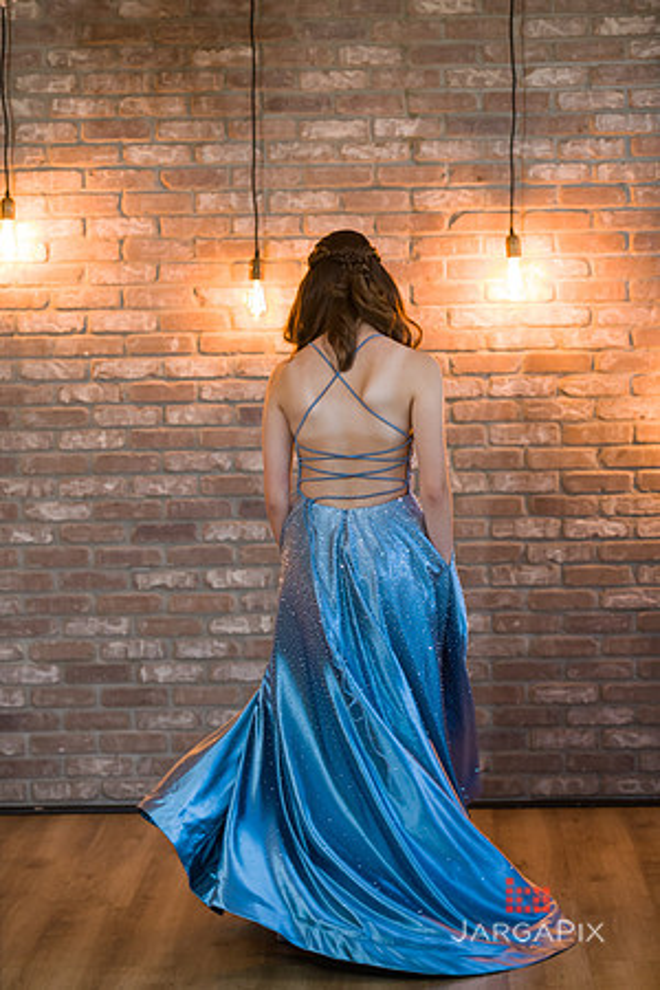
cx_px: 330
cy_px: 495
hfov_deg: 12.2
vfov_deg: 18.3
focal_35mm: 112
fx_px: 3080
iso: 800
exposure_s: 1/200
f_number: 3.2
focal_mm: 112
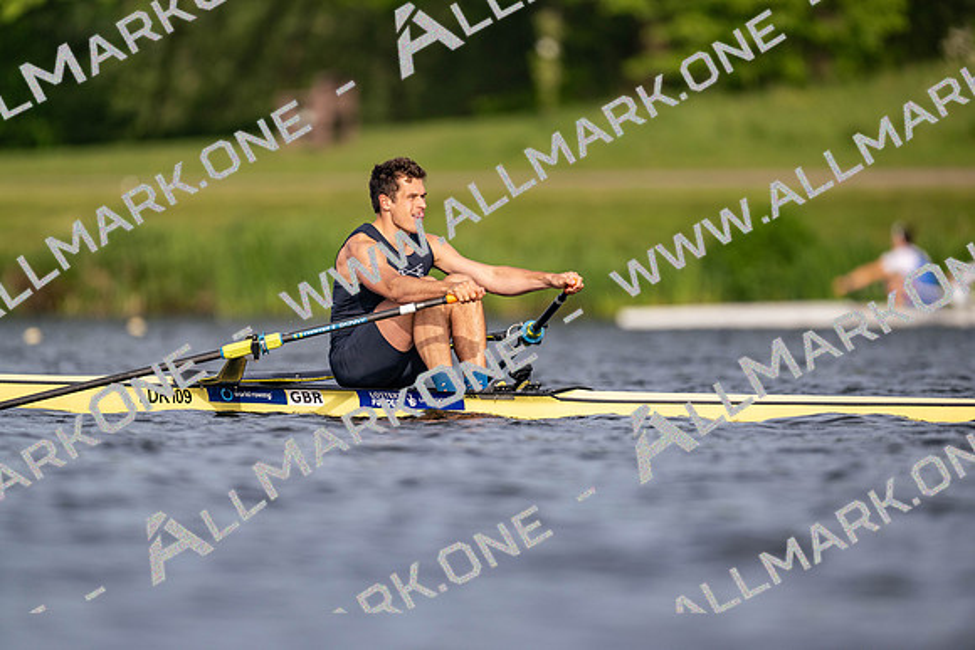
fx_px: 16253
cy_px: 325
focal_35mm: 600
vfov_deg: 2.3
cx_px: 488
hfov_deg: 3.4
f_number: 4
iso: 320
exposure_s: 1/2500
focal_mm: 600
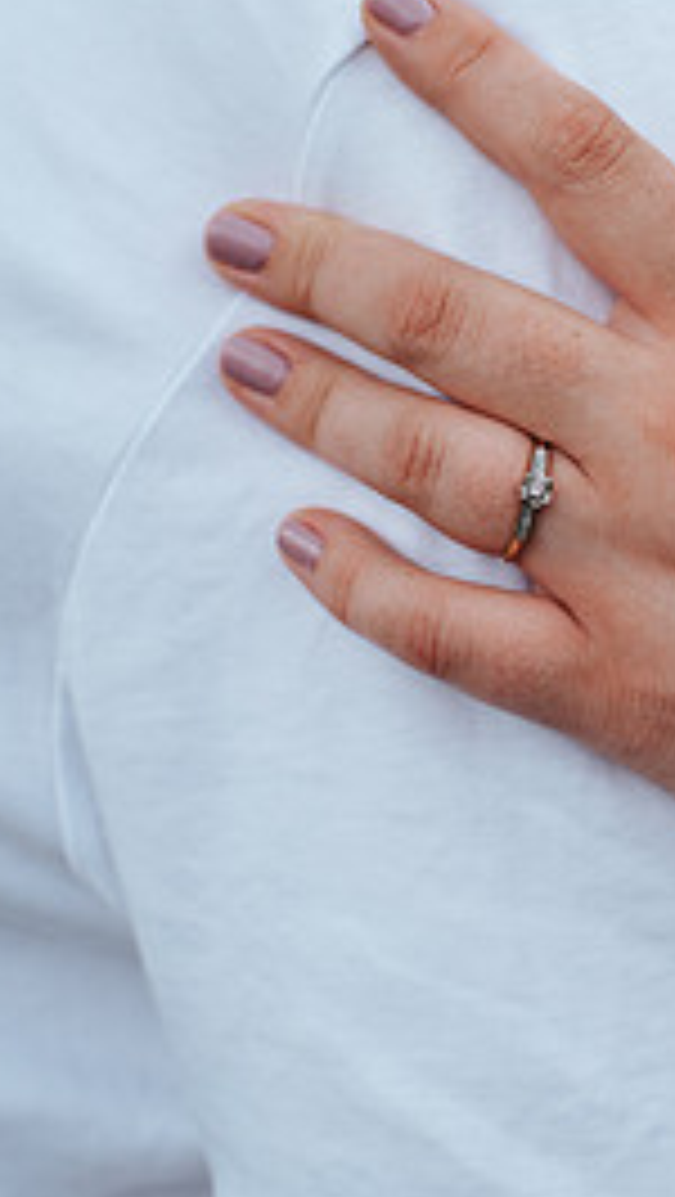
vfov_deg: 33.5
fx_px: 1969
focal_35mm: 62
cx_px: 549
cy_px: 410
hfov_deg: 19.2
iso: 100
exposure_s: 1/800
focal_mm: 35
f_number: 3.2
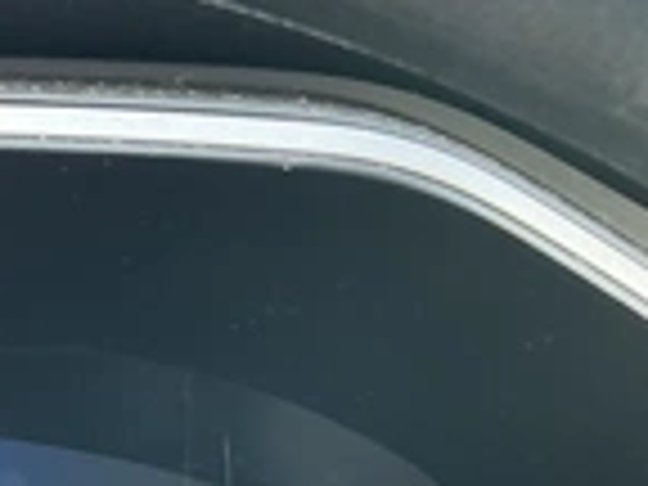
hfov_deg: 22.0
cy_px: 490
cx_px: -238
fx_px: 1460
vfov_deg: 18.4
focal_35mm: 78
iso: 64
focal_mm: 3
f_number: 1.8
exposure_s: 1/60
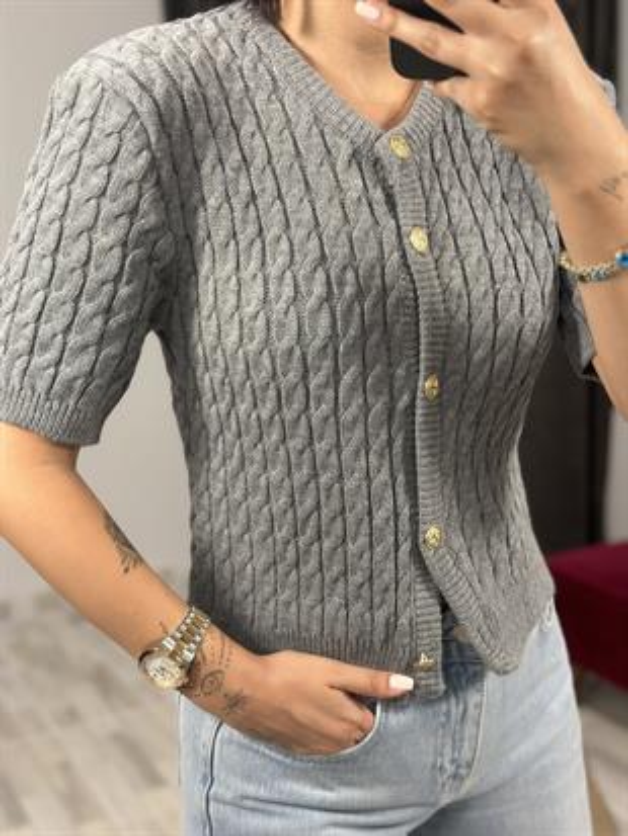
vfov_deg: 39.6
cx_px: 314
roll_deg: +5.9
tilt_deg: -36.5
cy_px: 418
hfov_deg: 30.3
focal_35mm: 48
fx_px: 1160
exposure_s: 1/100
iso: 160
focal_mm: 6.86
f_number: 1.78
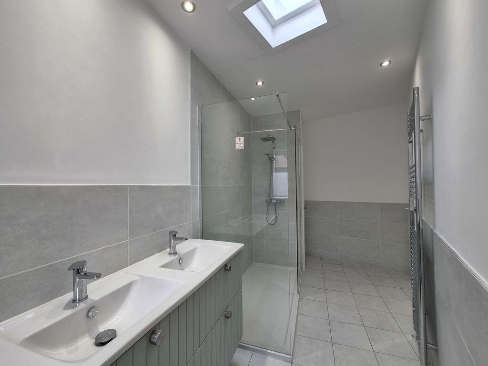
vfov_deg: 89.9
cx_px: 244
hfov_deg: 106.2
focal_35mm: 13
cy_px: 183
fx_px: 183
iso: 50
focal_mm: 2.2
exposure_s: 1/100
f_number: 2.2
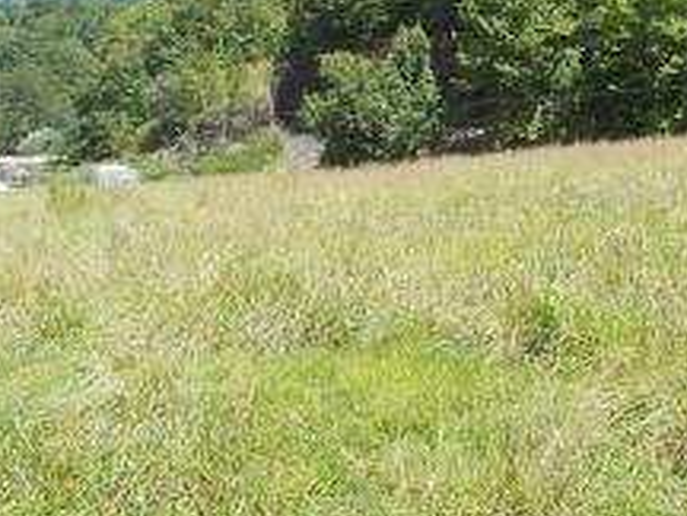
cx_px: 495
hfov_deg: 38.9
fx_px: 953
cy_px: 242
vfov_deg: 30.3
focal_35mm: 48
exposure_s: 1/400
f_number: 3.2
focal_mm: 4.6
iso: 80
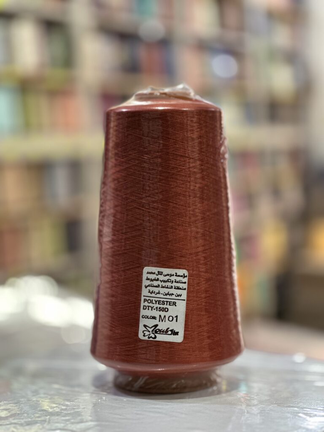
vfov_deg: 25.3
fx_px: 961
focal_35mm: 77
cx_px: 162
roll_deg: +1.8
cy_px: 216
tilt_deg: -3.9
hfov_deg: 19.1
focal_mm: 9
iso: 160
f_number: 2.8
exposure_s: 1/33
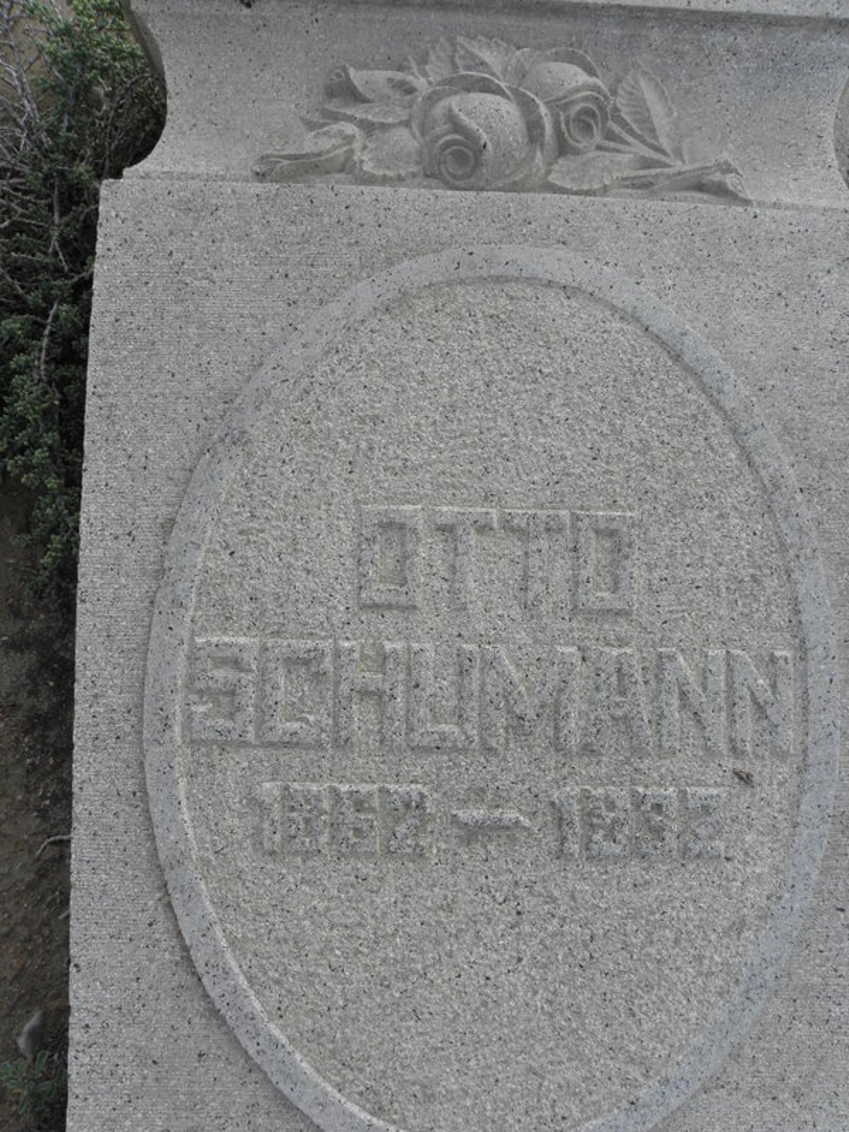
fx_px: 850
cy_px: 566
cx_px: 424
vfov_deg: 67.3
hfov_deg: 53.1
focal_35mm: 26
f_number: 5.6
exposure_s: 1/160
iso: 64
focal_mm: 4.6
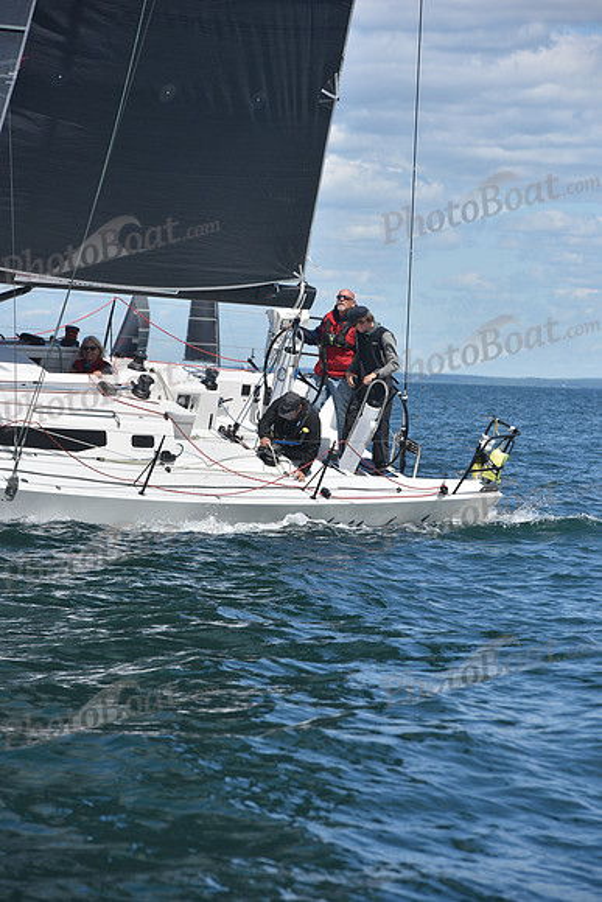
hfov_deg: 6.9
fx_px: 5013
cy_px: 451
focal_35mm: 200
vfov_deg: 10.3
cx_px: 301
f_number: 10
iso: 250
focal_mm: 200
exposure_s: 1/800
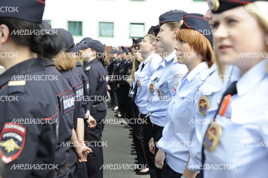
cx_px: 134
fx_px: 431
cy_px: 89
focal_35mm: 58
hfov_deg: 34.5
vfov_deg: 23.4
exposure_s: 1/400
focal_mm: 58
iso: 250
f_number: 5
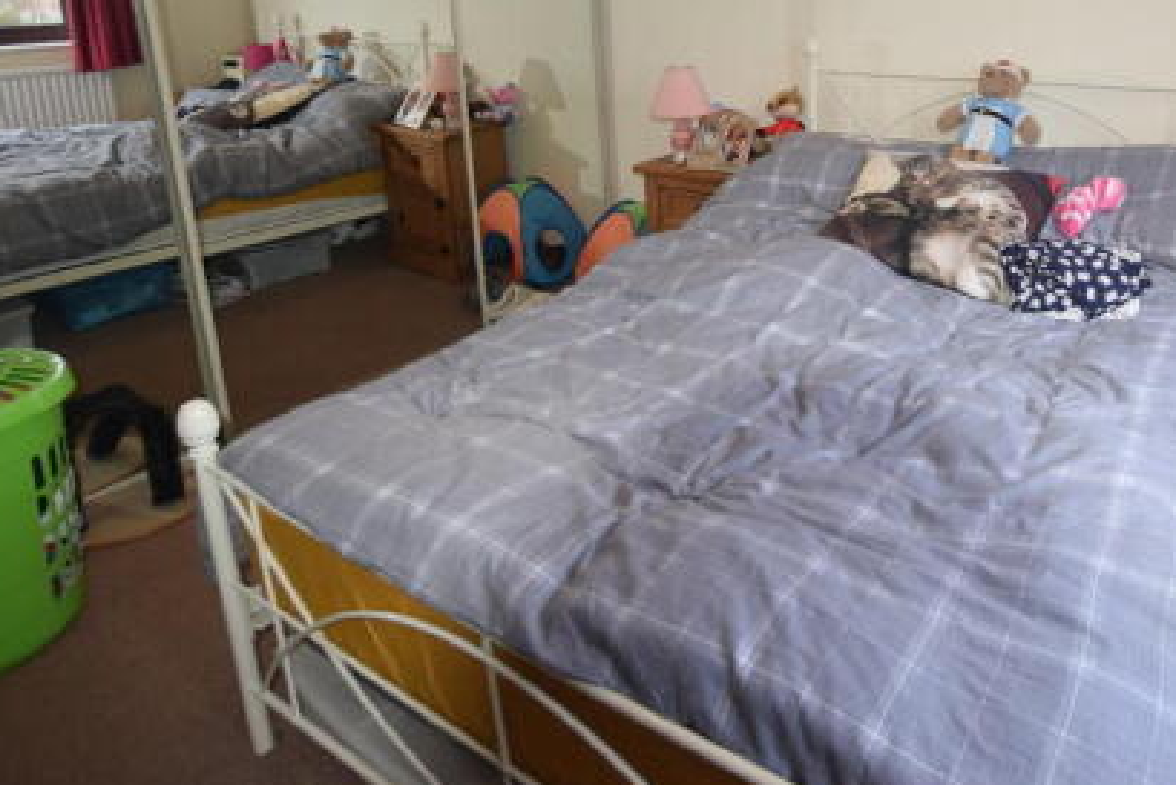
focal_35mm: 24
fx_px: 784
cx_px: 824
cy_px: 168
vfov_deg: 50.3
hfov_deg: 70.6
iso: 800
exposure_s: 1/80
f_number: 4.5
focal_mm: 10
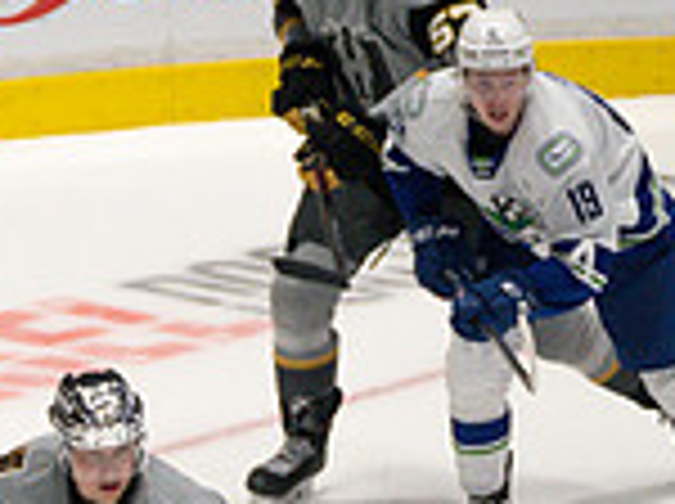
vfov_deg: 1.6
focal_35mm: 935
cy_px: 789
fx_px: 18203
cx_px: -776
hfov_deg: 2.1
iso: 2500
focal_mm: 193
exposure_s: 1/800
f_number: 4
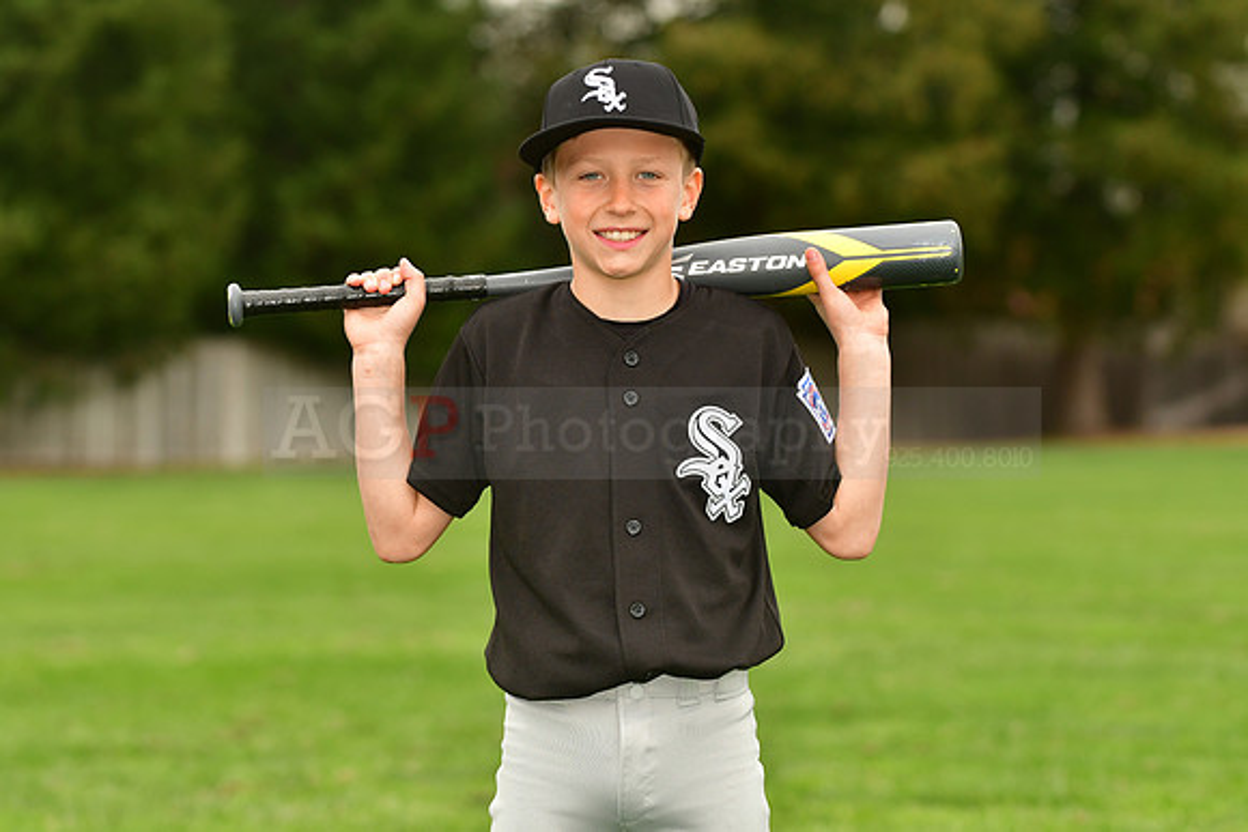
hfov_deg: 11.8
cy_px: 416
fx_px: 6033
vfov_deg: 7.9
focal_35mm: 174
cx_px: 624
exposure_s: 1/1000
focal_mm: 116
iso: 320
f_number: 4
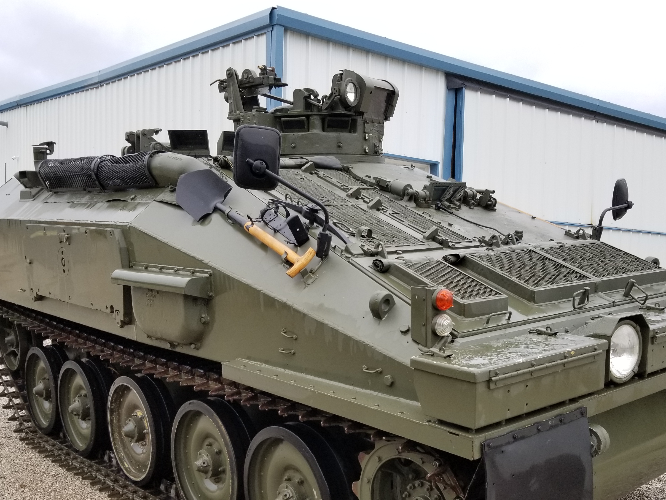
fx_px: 693
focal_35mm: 36
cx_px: 381
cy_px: 340
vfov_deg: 39.1
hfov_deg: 51.2
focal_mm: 4.25
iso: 50
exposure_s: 1/350
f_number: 1.7
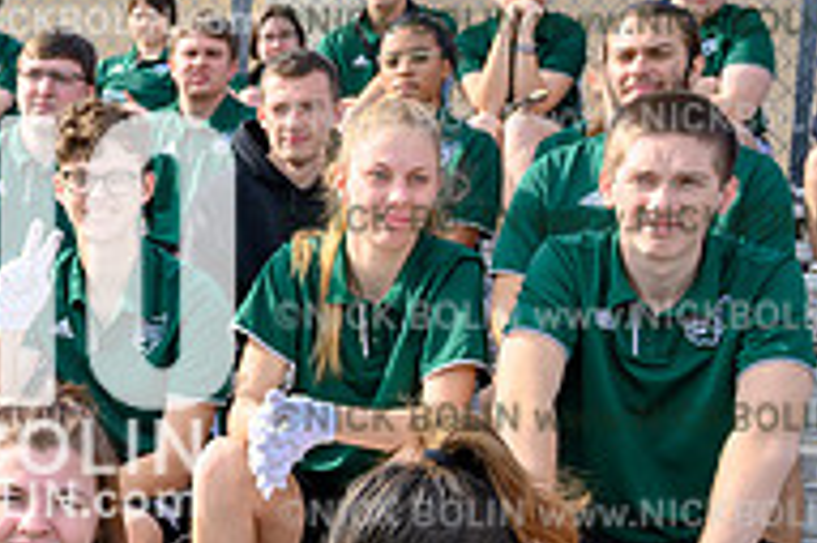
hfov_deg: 25.8
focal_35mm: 73
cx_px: -68
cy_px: 319
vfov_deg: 18.6
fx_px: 1655
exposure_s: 1/500
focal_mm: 24
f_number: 4
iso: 125
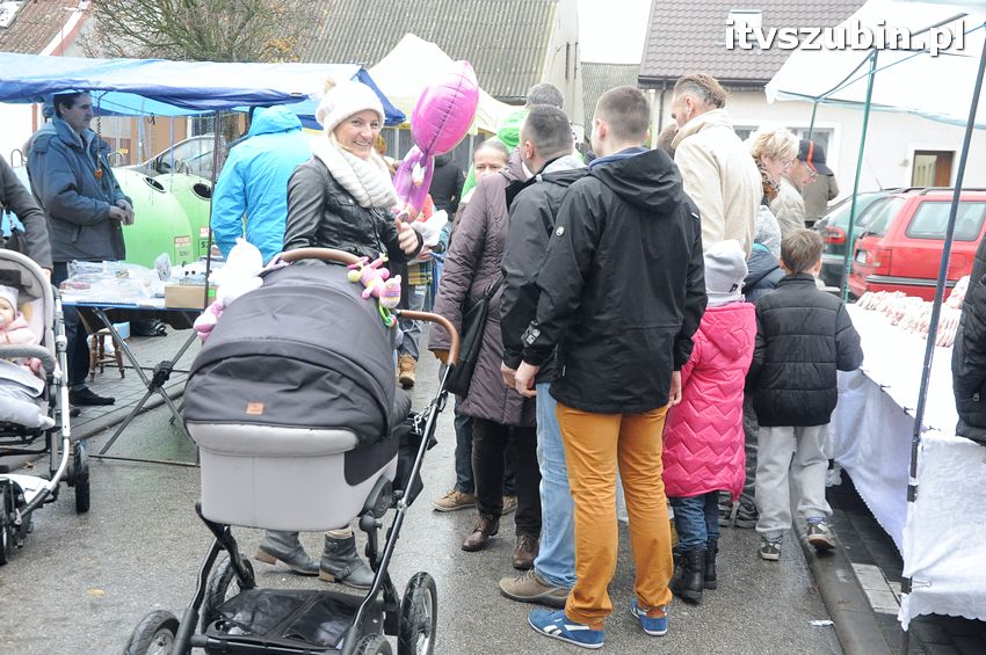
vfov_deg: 29.8
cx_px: 493
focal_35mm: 45
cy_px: 328
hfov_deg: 43.6
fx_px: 1231
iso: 1600
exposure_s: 1/160
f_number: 6.3
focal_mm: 30
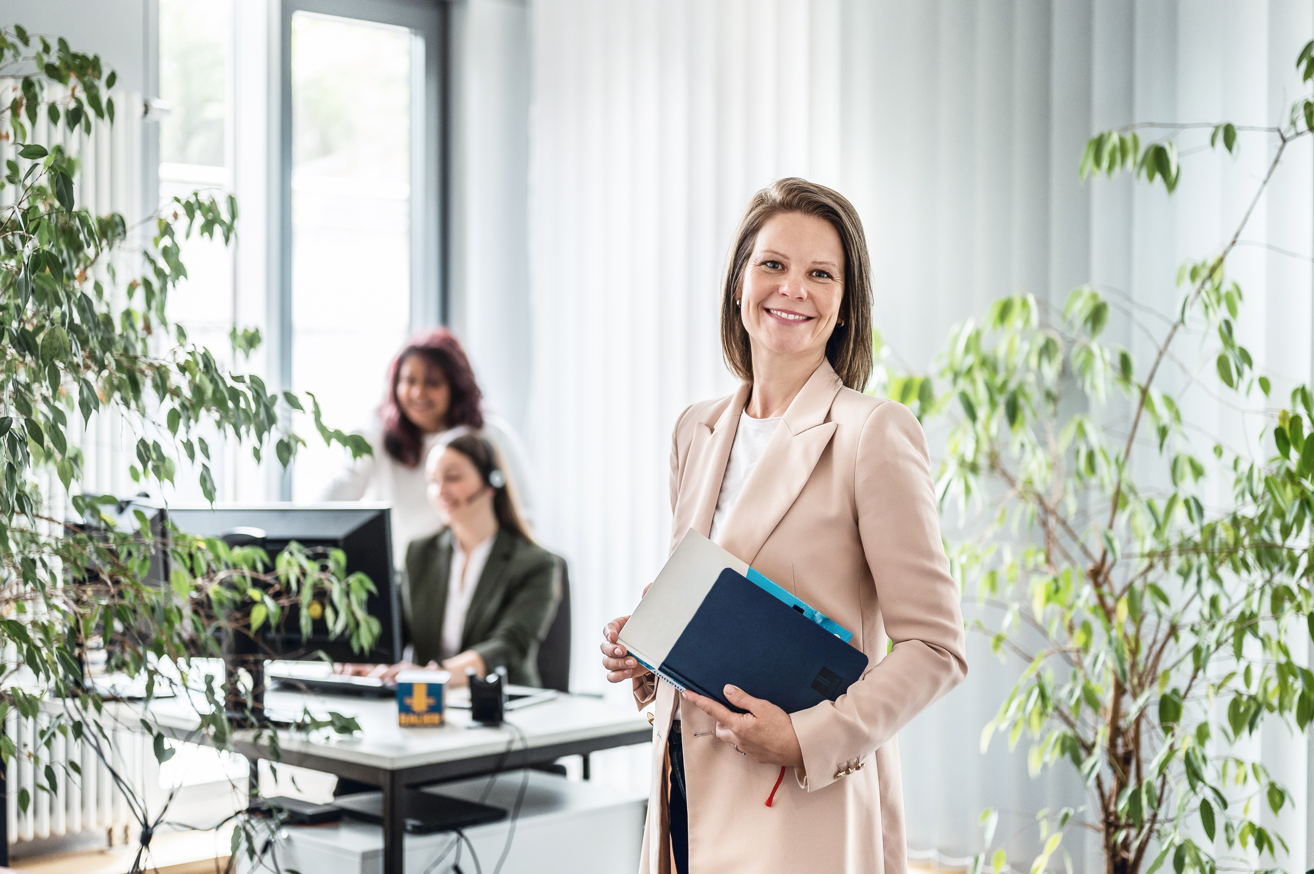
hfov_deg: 39.6
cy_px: 437
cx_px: 657
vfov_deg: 27.0
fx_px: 1824
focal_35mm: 50
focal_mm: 50
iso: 640
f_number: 1.8
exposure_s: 1/250
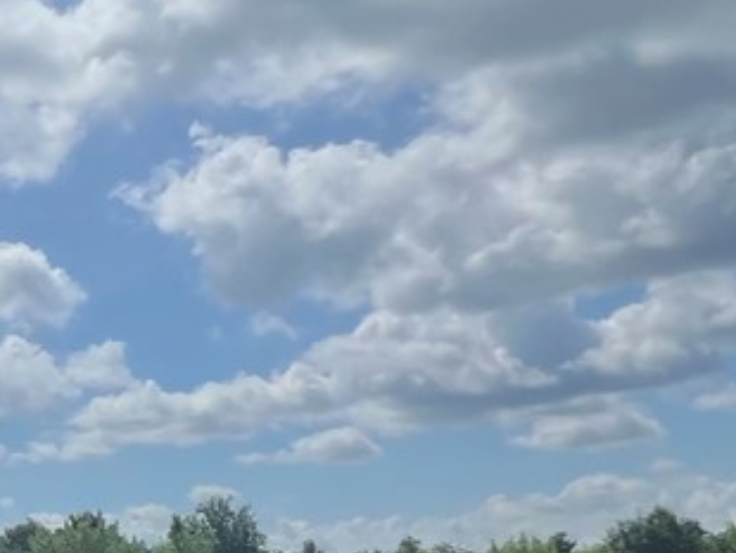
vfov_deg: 21.2
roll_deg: +0.2
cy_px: 551
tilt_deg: +3.6
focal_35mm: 67
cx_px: -515
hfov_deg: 21.4
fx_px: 1426
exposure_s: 1/5236
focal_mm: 1.57
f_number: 1.8
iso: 32
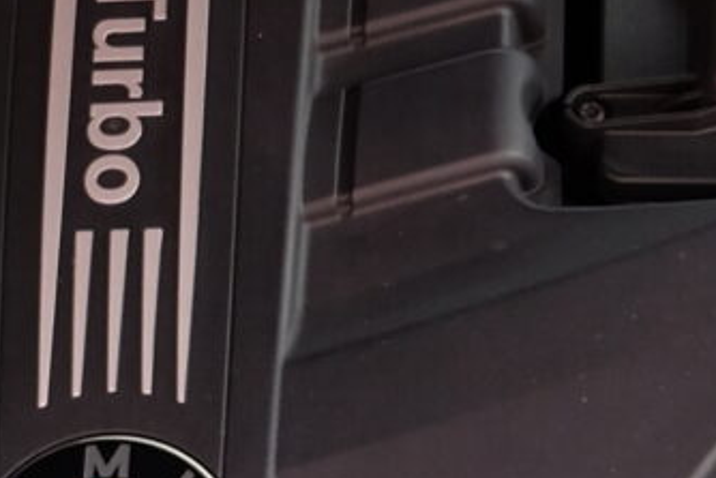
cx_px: 707
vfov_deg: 6.6
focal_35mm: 207
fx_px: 4119
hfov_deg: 9.9
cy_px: 398
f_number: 2.8
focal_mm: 18
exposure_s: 1/45
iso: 400
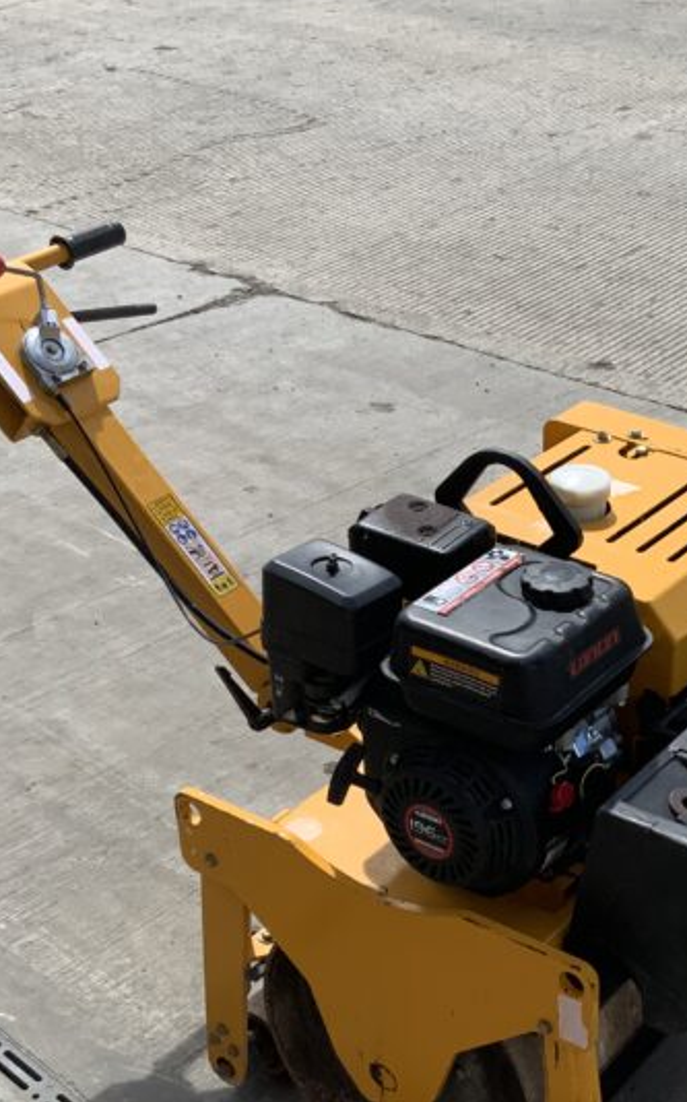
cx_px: 553
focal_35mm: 59
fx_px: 1770
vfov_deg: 34.3
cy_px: 708
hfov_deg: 21.7
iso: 16
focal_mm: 3
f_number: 1.8
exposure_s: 1/1786
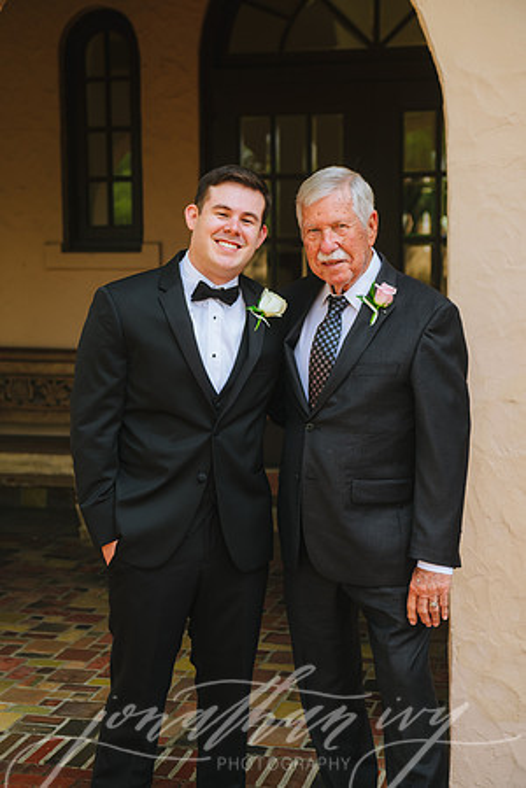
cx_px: 263
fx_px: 1315
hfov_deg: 22.6
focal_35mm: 60
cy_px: 394
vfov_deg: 33.4
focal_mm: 60
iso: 250
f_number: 4
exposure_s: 1/320
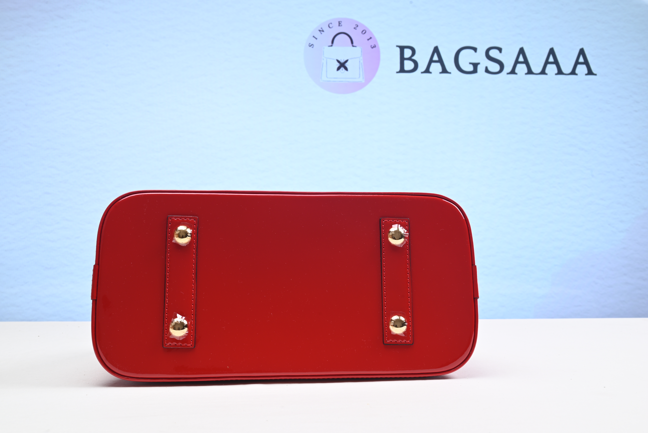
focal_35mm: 39
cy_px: 216
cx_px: 324
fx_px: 702
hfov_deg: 49.5
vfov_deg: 34.2
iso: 100
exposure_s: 1/2
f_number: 16
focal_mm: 39
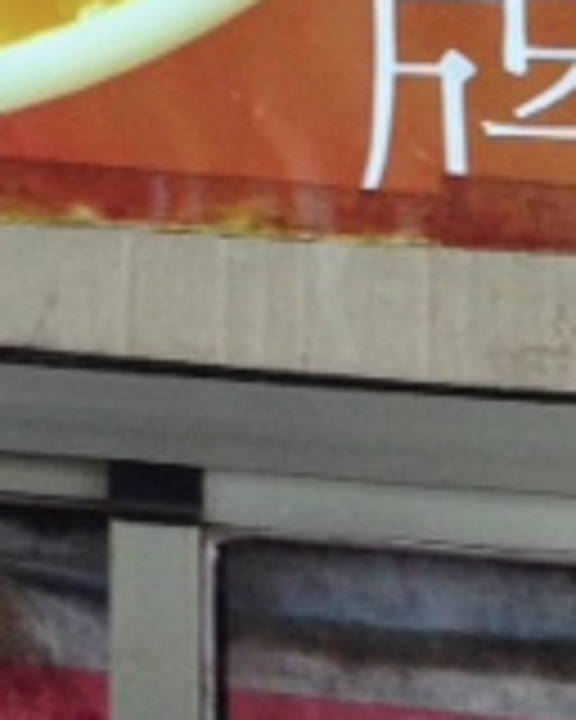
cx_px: -428
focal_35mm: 137
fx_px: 2919
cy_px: -342
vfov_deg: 13.3
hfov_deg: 10.6
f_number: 2.4
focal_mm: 4.28
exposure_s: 1/20
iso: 160
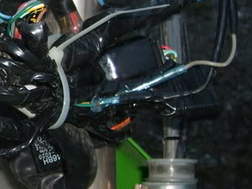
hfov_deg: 18.3
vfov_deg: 14.5
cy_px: 56
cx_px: -52
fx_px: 742
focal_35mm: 102
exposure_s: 1/30
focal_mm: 5.8
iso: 100
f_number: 2.8
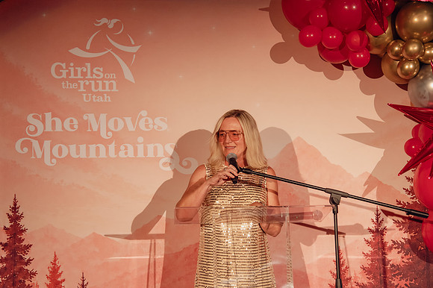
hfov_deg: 30.5
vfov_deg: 20.6
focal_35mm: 66
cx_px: 185
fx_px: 794
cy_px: 153
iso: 3200
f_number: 4
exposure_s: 1/320
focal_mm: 55
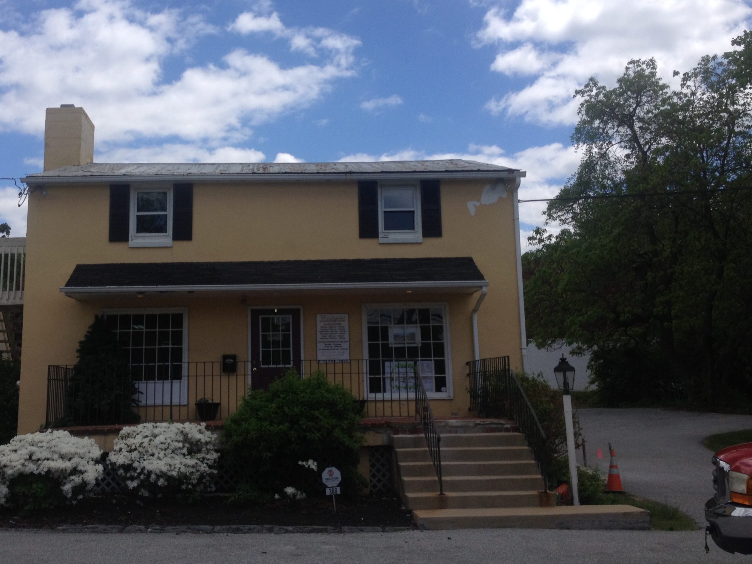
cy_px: 227
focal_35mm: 45
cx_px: 285
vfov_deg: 32.1
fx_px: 978
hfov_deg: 41.8
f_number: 2.4
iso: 50
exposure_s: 1/2404
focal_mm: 4.28
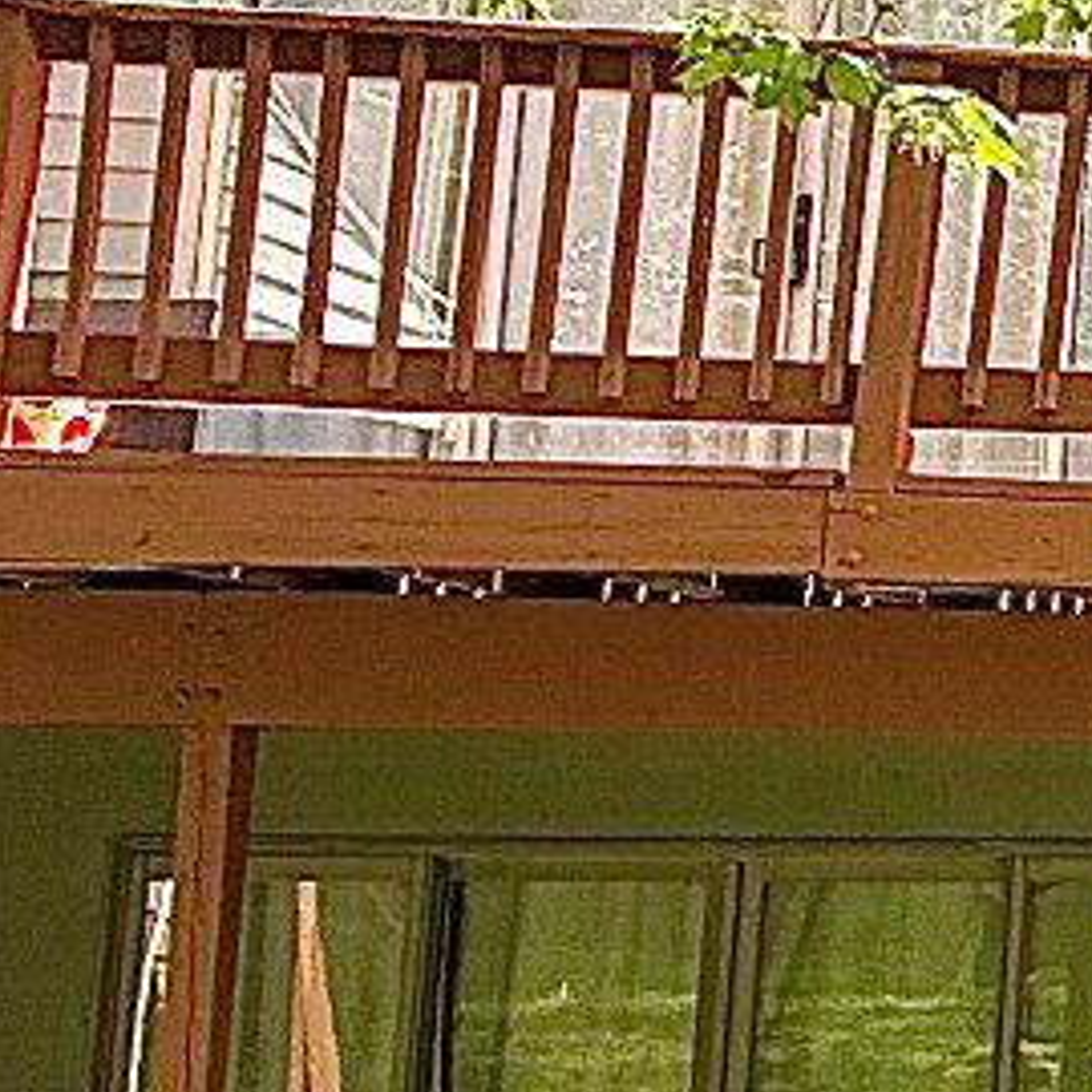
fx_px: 3355
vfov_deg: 18.5
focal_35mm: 94
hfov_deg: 11.9
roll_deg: +0.5
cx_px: 3090
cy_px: 607
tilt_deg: +6.7
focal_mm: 2.22
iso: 64
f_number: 2.2
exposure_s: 1/224
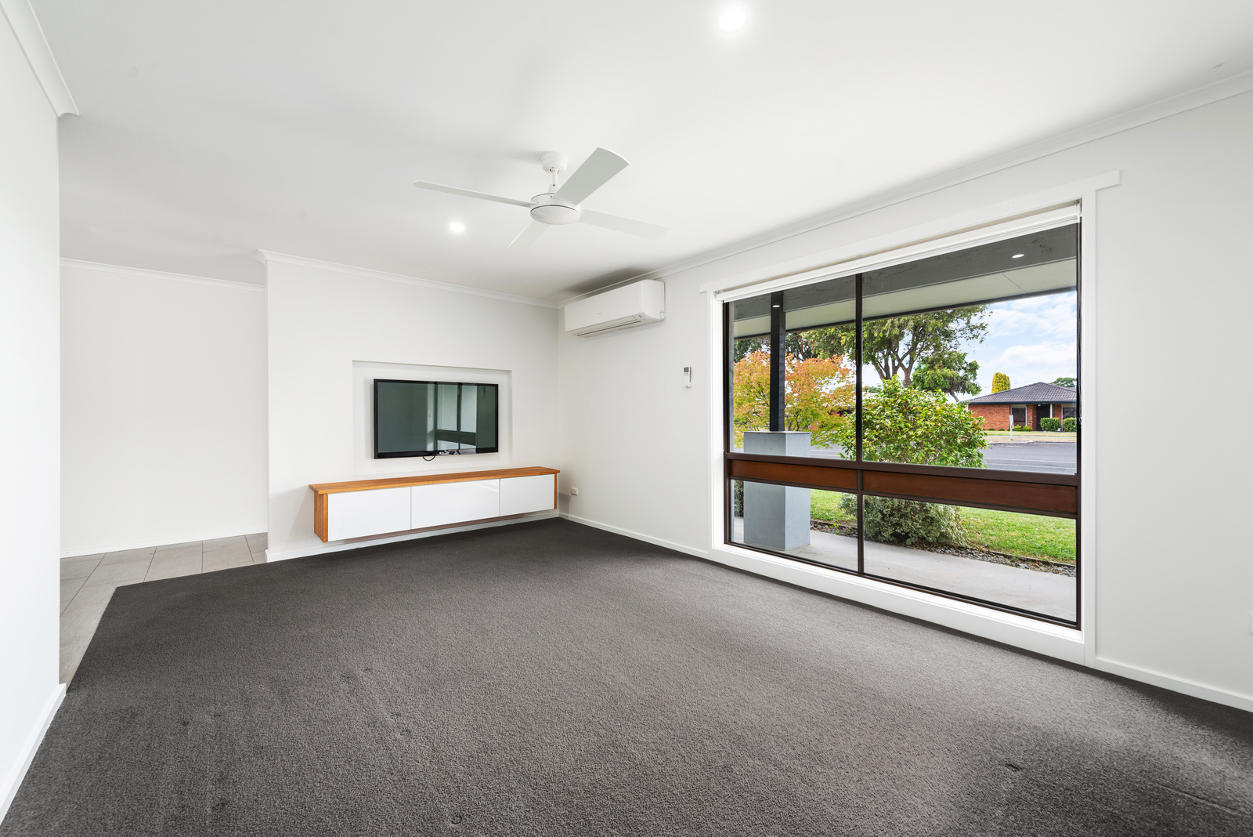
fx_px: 487
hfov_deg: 104.2
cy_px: 418
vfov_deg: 81.3
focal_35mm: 14
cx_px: 626
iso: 125
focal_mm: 14
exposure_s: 1/3
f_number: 8
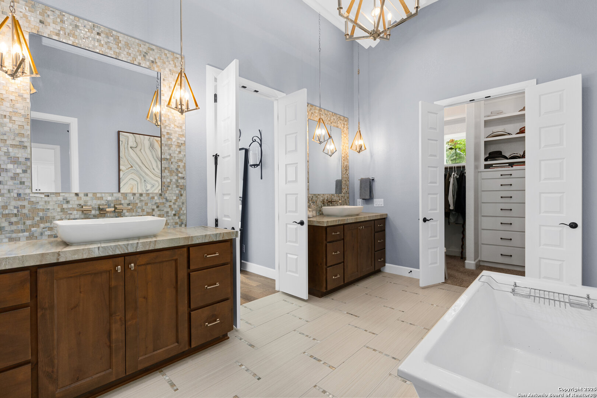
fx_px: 265
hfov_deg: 96.7
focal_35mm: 16
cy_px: 199
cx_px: 298
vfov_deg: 73.7
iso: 320
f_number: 7.1
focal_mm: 16
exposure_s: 1/5
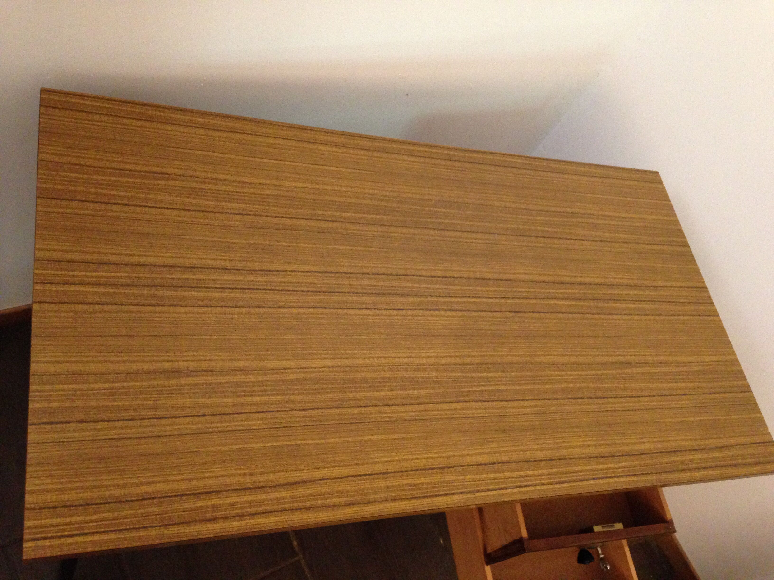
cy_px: 290
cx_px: 387
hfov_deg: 55.4
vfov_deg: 42.9
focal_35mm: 33
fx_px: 738
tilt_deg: -53.6
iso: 400
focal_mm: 4.12
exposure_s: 1/17
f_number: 2.4
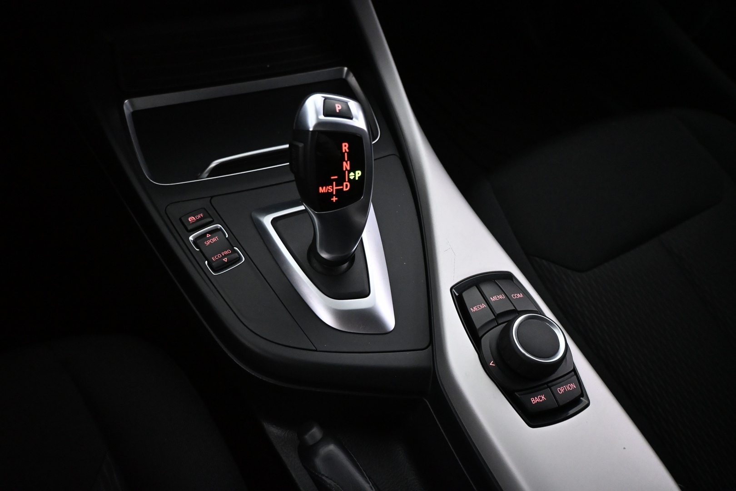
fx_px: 537
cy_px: 246
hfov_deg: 68.9
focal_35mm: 26
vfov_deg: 49.1
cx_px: 368
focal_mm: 17.5
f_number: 3.5
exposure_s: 1/60
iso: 4500
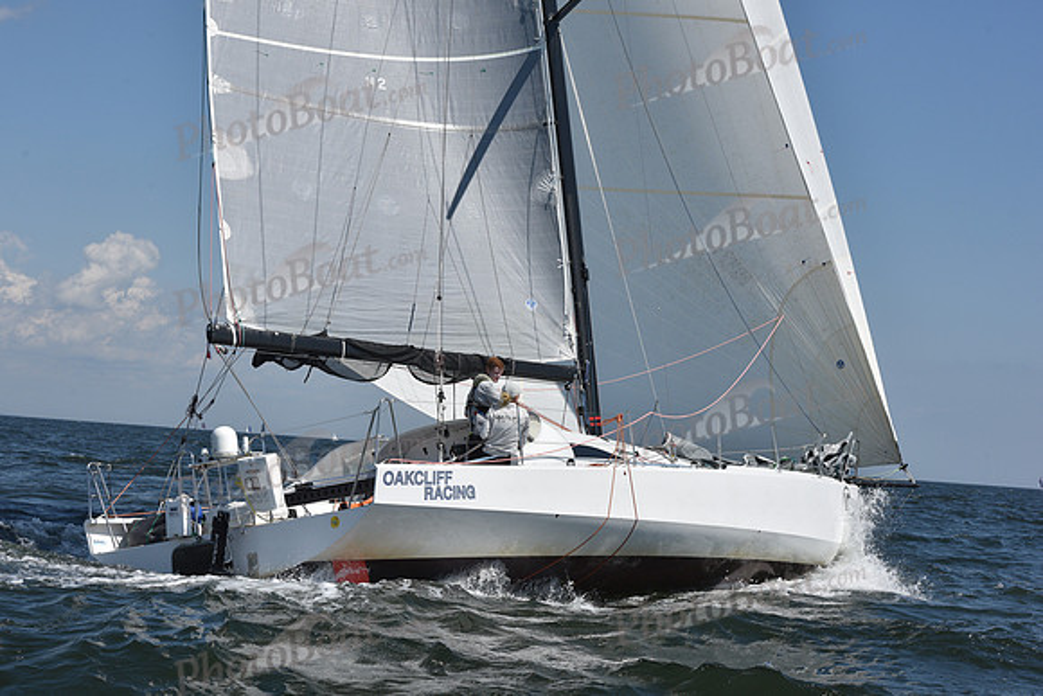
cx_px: 522
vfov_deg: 18.2
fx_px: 2173
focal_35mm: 75
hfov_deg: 27.0
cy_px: 348
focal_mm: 75
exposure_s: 1/1250
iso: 320
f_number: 11
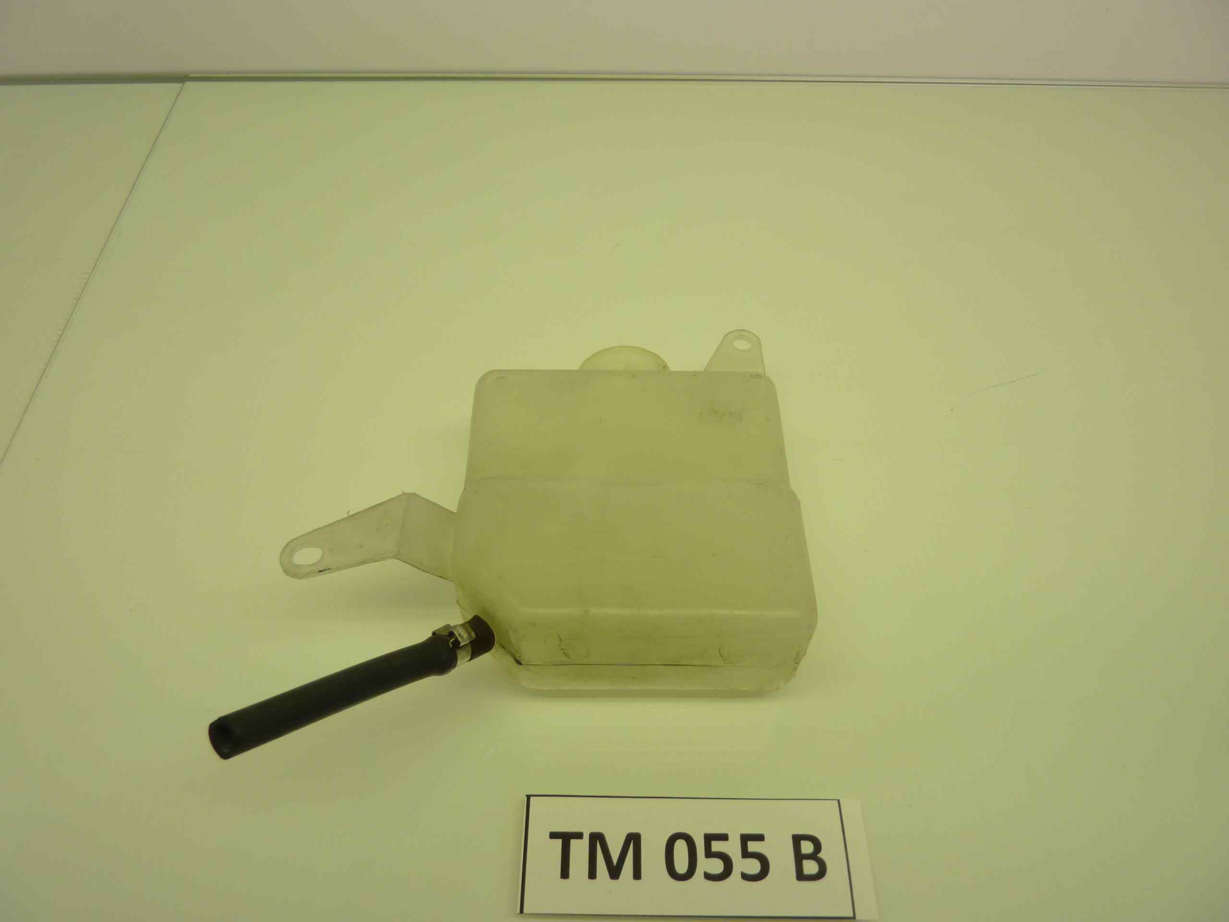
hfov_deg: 69.4
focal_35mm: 25
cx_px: 614
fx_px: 888
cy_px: 461
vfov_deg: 54.9
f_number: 3.3
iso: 80
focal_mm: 4.1
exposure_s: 1/60
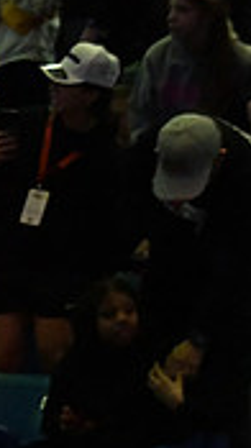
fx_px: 1567
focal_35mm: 132
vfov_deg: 15.9
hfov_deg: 8.1
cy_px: 480
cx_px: -438
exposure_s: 1/1250
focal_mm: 38
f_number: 3.2
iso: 12800
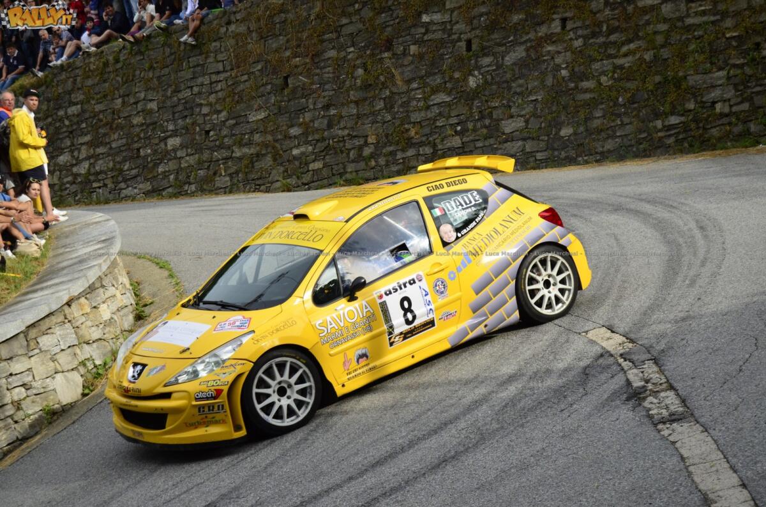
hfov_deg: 24.7
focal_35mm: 82
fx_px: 1751
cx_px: 383
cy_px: 254
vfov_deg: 16.5
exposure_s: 1/1000
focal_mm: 55
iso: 640
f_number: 5.6
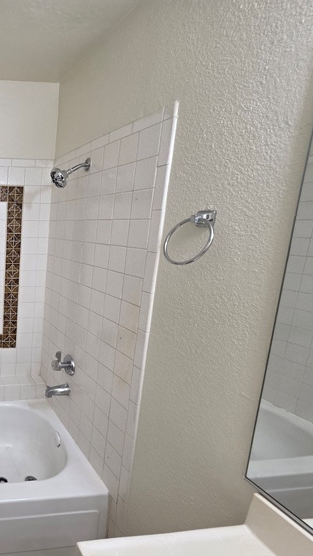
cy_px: 278
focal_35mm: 19
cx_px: -52
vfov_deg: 89.6
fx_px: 280
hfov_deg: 42.0
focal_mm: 2.2
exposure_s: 1/120
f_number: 1.9
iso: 200
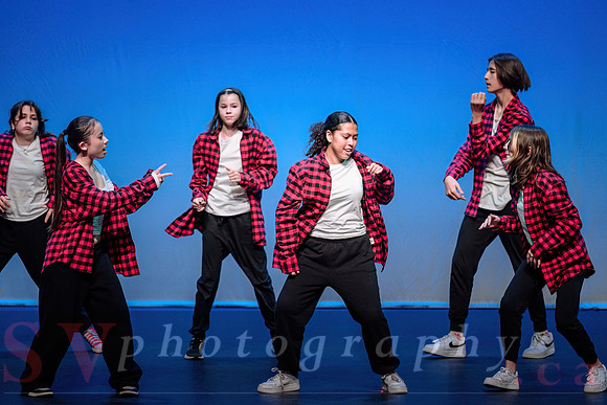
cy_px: 202
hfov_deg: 10.0
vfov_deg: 6.7
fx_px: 3457
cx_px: 304
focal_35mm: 205
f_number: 2.8
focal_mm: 200
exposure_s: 1/400
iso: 1250
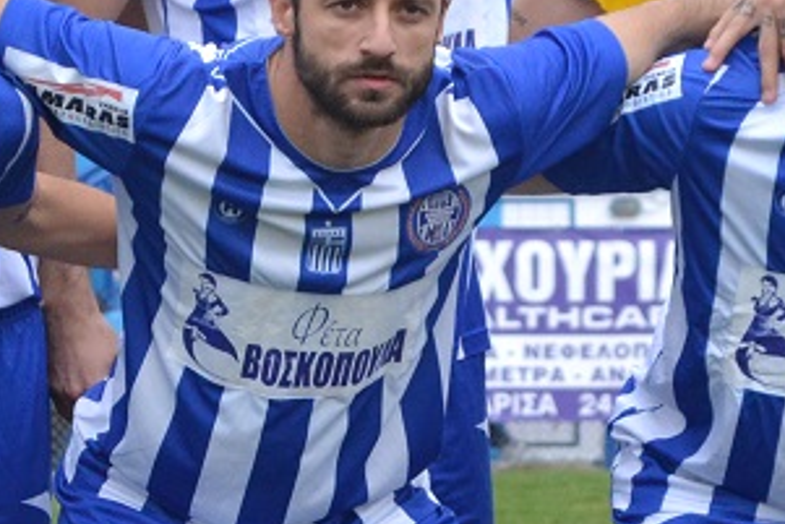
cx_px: 280
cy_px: 274
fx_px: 8274
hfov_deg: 5.4
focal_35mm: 379
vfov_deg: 3.6
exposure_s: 1/500
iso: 1250
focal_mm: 55
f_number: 5.6
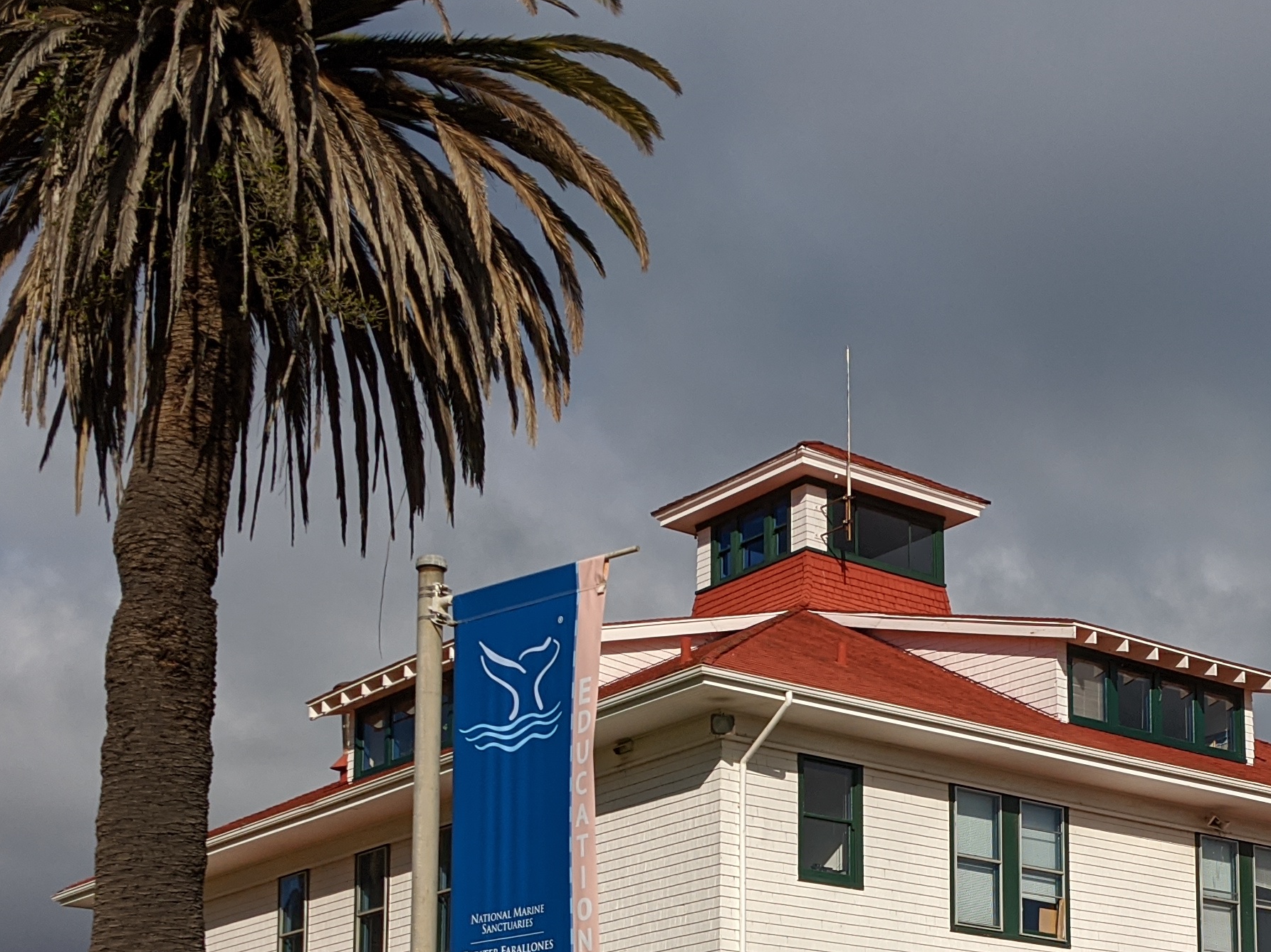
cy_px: 979
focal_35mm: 61
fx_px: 2239
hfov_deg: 31.3
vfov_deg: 22.9
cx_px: 899
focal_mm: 4.38
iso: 87
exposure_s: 1/11765
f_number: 1.73
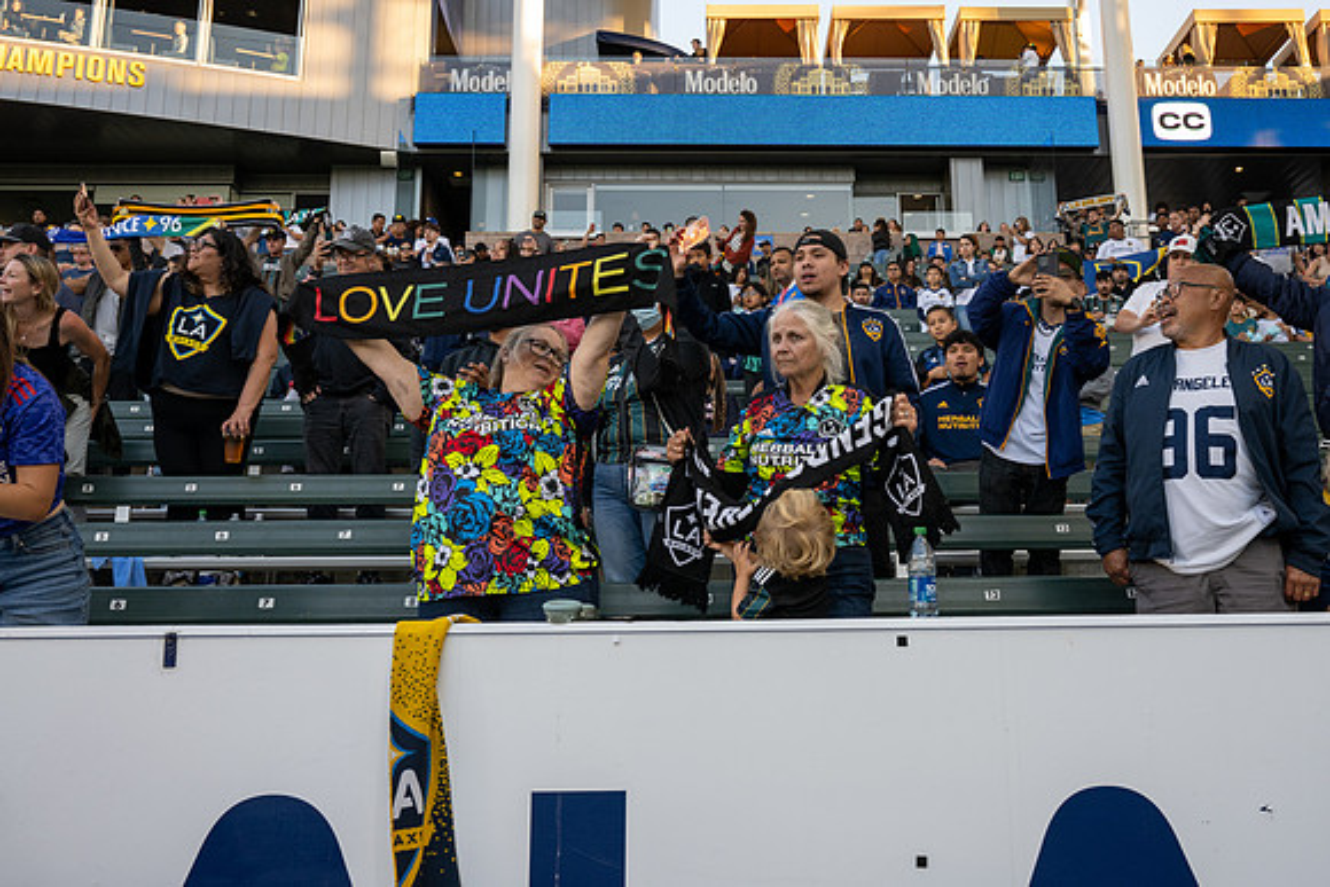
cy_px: 362
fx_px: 1311
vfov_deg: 37.3
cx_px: 735
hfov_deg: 53.7
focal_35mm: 35
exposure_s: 1/80
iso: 500
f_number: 8
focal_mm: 29
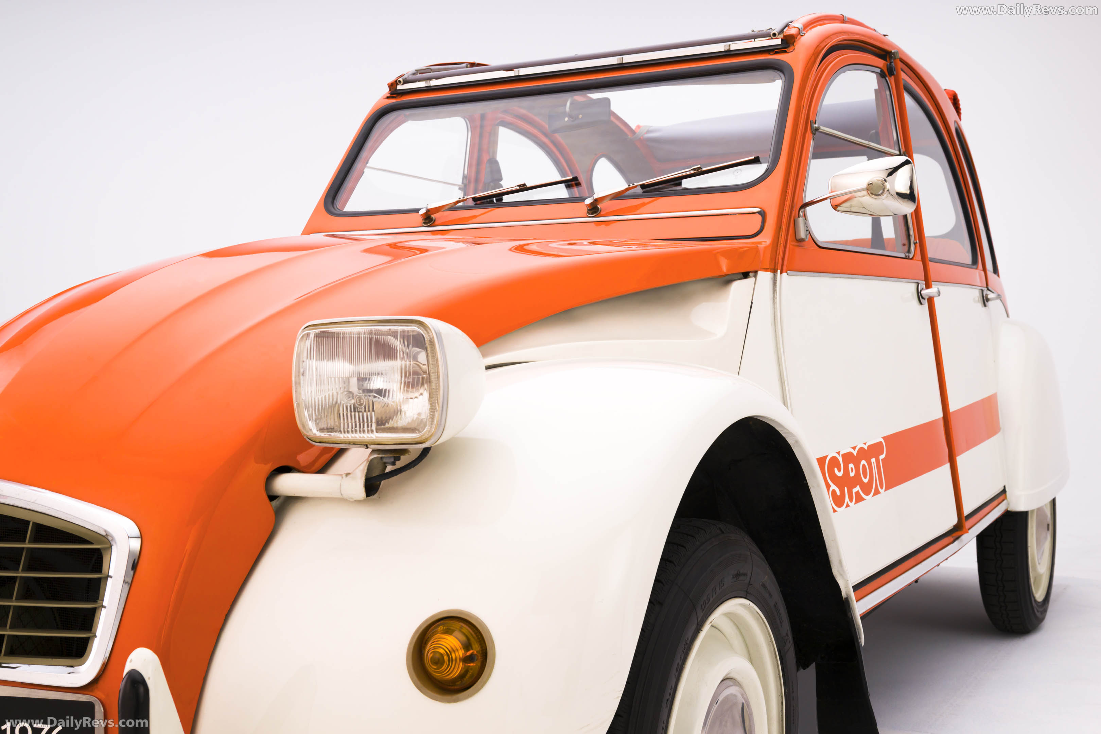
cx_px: 550
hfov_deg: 44.5
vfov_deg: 30.5
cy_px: 367
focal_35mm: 44
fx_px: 1346
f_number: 11
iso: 100
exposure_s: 1/100
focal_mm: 44
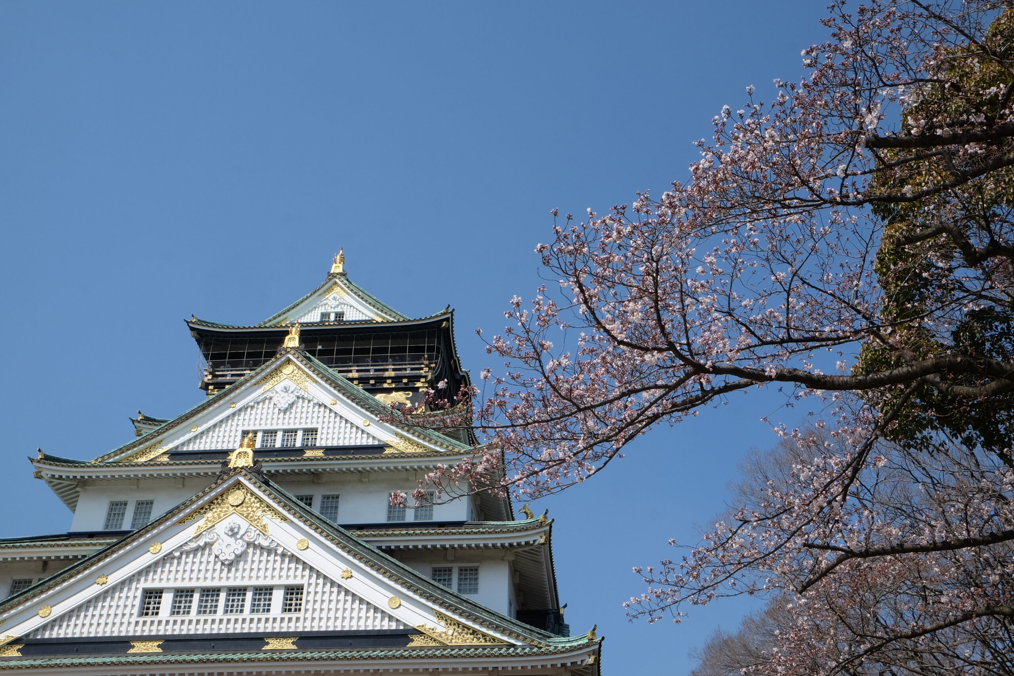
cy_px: 338
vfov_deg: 36.9
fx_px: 1014
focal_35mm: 36
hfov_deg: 53.1
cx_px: 507
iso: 400
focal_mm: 24.3
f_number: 16
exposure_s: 1/250
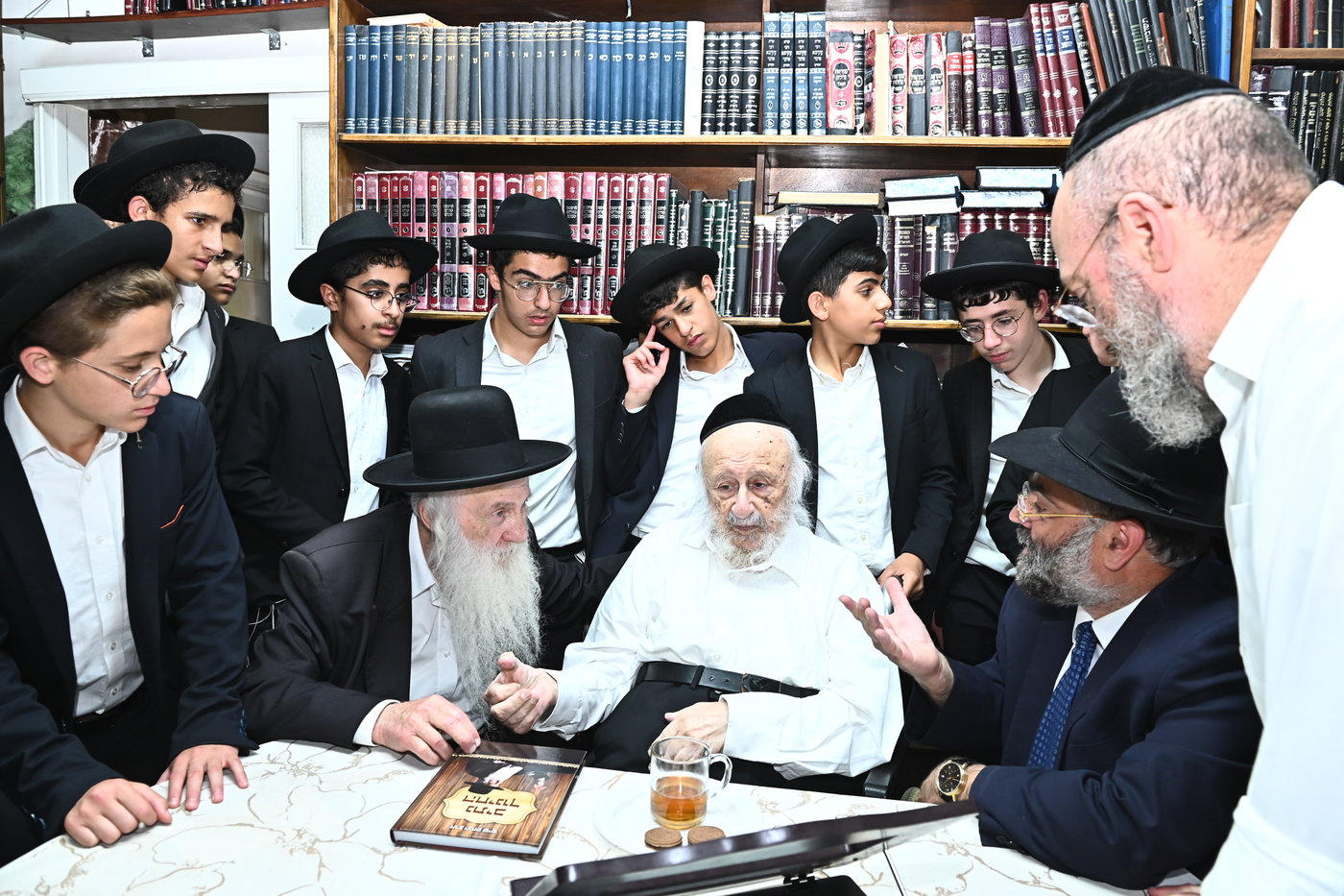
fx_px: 896
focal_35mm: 24
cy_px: 448
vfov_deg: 53.1
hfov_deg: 73.8
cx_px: 672
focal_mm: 24
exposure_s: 1/125
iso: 1600
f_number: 5.6
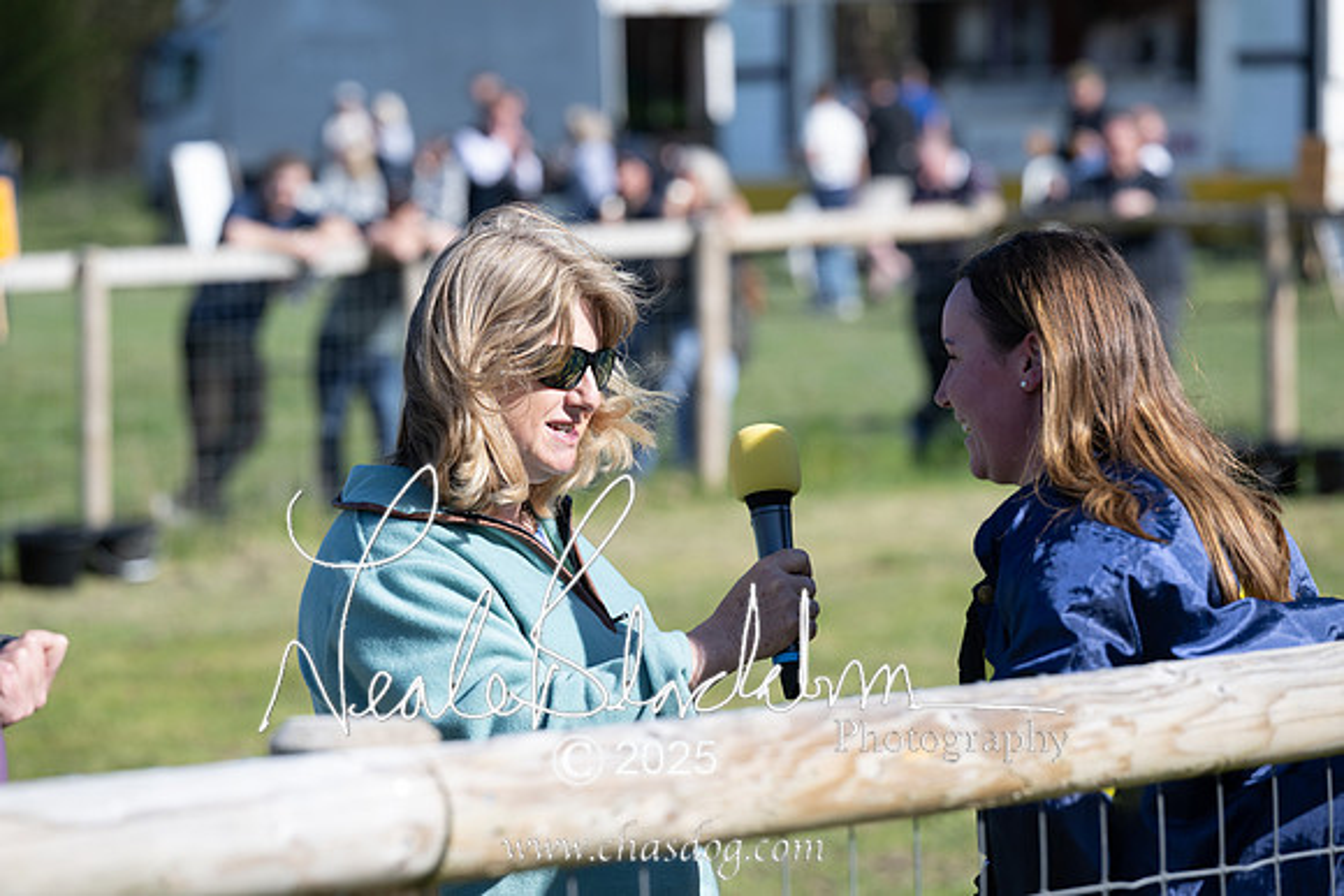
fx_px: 4668
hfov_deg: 16.4
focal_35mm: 125
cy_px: 448
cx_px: 672
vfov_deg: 11.0
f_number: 4
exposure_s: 1/1600
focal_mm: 125
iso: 200
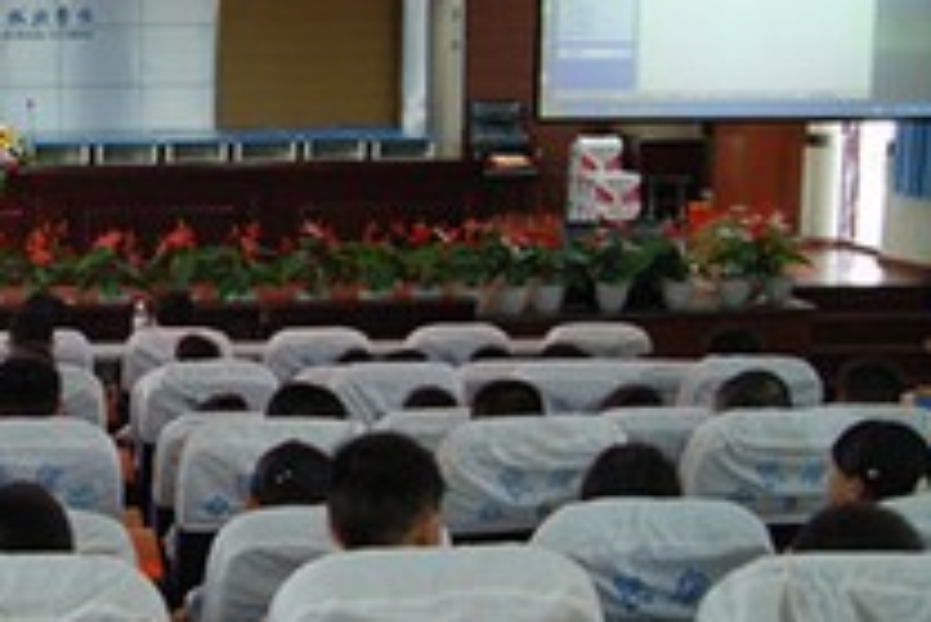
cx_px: 18
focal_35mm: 65
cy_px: 340
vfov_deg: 20.9
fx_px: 1682
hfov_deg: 29.1
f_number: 3.5
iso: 400
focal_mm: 18
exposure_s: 1/20
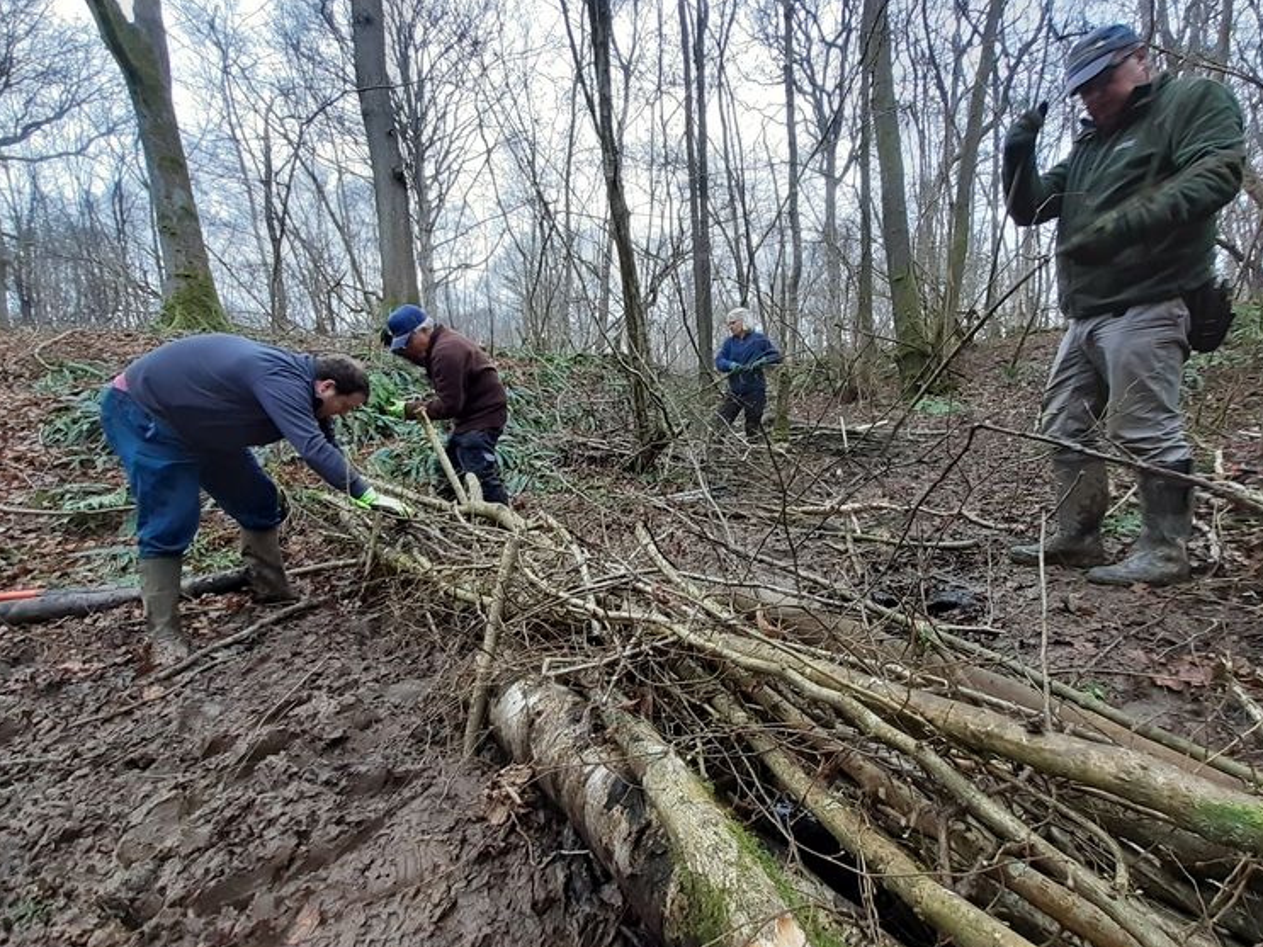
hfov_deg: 102.0
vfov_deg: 85.6
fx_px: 511
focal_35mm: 14
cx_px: 661
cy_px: 503
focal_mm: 1.13
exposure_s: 1/50
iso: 50
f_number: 2.2
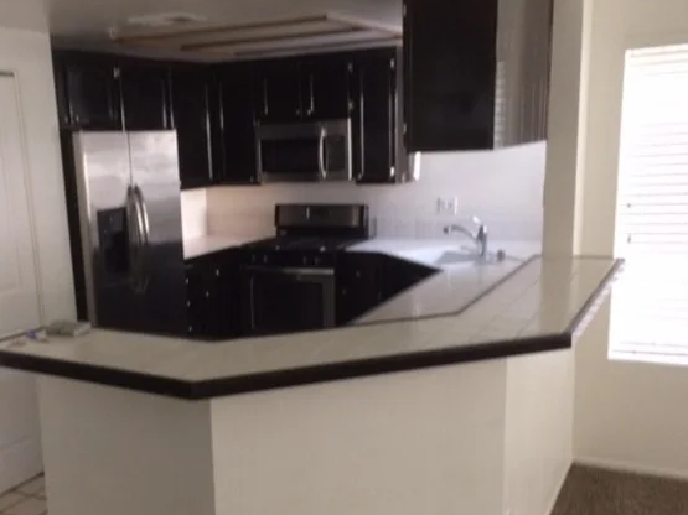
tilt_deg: -16.0
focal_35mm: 39
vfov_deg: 36.7
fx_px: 775
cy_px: 309
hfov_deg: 47.4
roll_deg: +2.3
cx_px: 255
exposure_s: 1/30
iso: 200
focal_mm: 4.15
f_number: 2.2
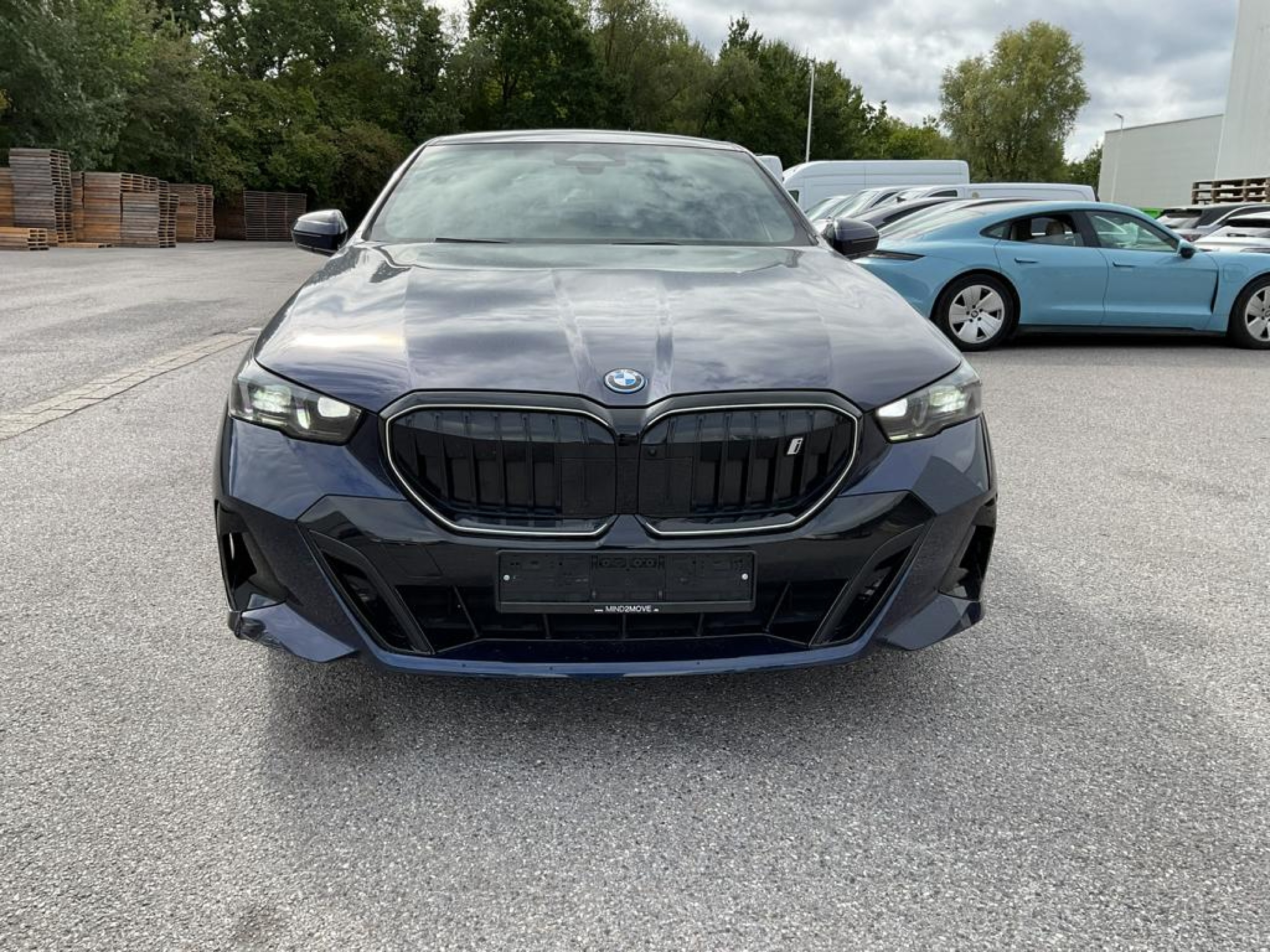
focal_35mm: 29
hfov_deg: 61.7
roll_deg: -2.8
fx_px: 1064
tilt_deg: -11.9
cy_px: 476
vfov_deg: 48.2
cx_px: 635
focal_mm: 3
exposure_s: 1/1076
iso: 16
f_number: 1.8
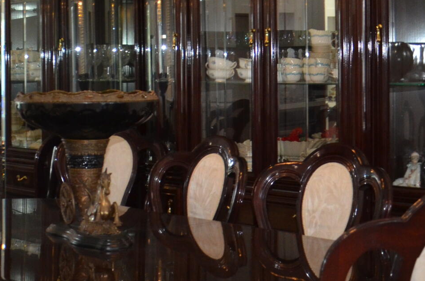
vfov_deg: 15.8
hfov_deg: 23.1
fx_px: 1001
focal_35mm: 85
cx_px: 15
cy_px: 41
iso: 640
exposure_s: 1/60
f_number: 3.5
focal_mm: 18
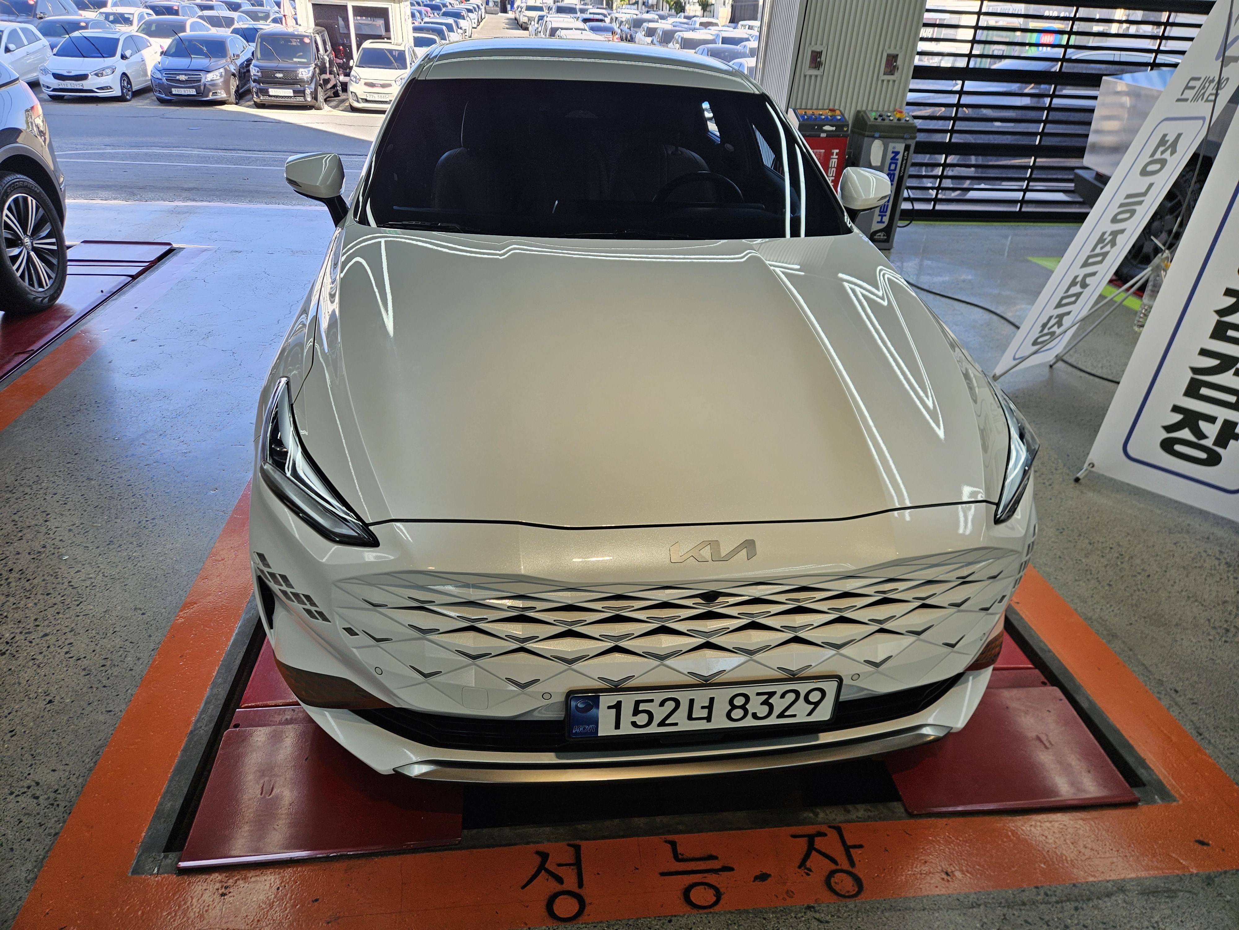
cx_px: 620
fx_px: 823
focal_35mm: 23
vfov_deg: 58.9
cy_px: 465
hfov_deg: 73.9
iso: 25
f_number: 1.8
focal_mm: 5.4
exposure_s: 1/145
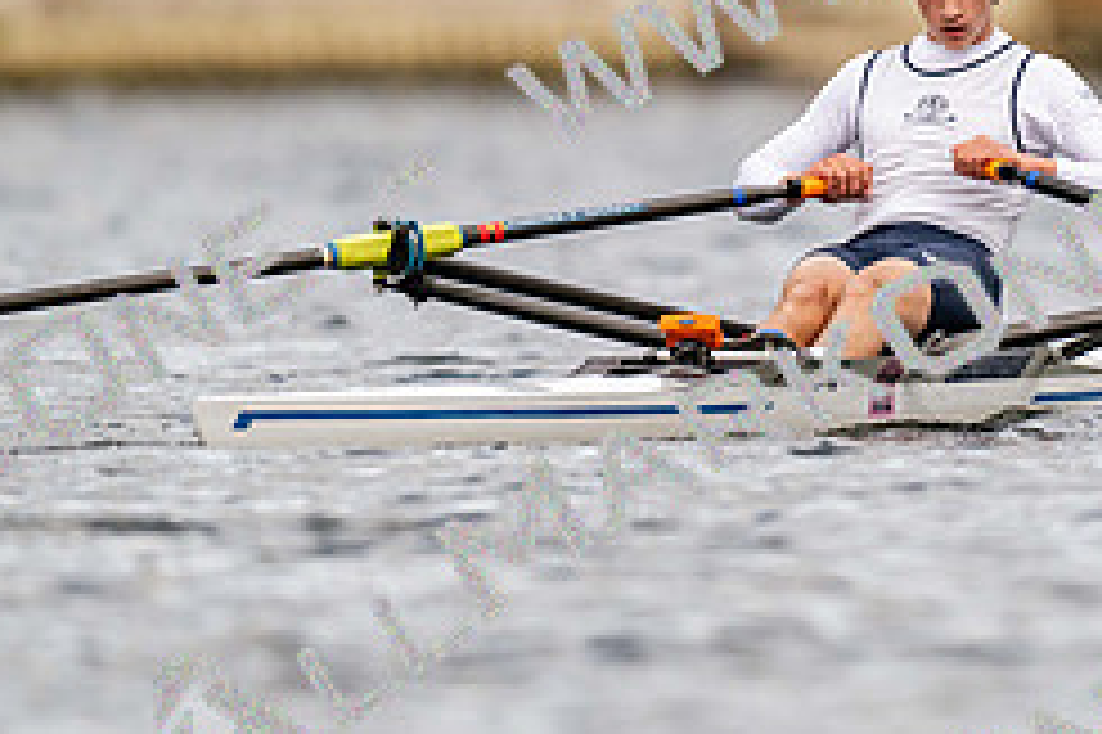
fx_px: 43468
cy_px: 153
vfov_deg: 1.0
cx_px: 1062
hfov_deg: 1.5
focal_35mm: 1421
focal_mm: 600
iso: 640
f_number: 4
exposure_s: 1/2500
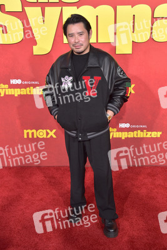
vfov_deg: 44.5
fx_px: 306
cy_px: 125
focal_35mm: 44
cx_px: 84
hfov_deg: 30.5
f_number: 6.3
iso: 1600
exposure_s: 1/1000
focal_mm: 44
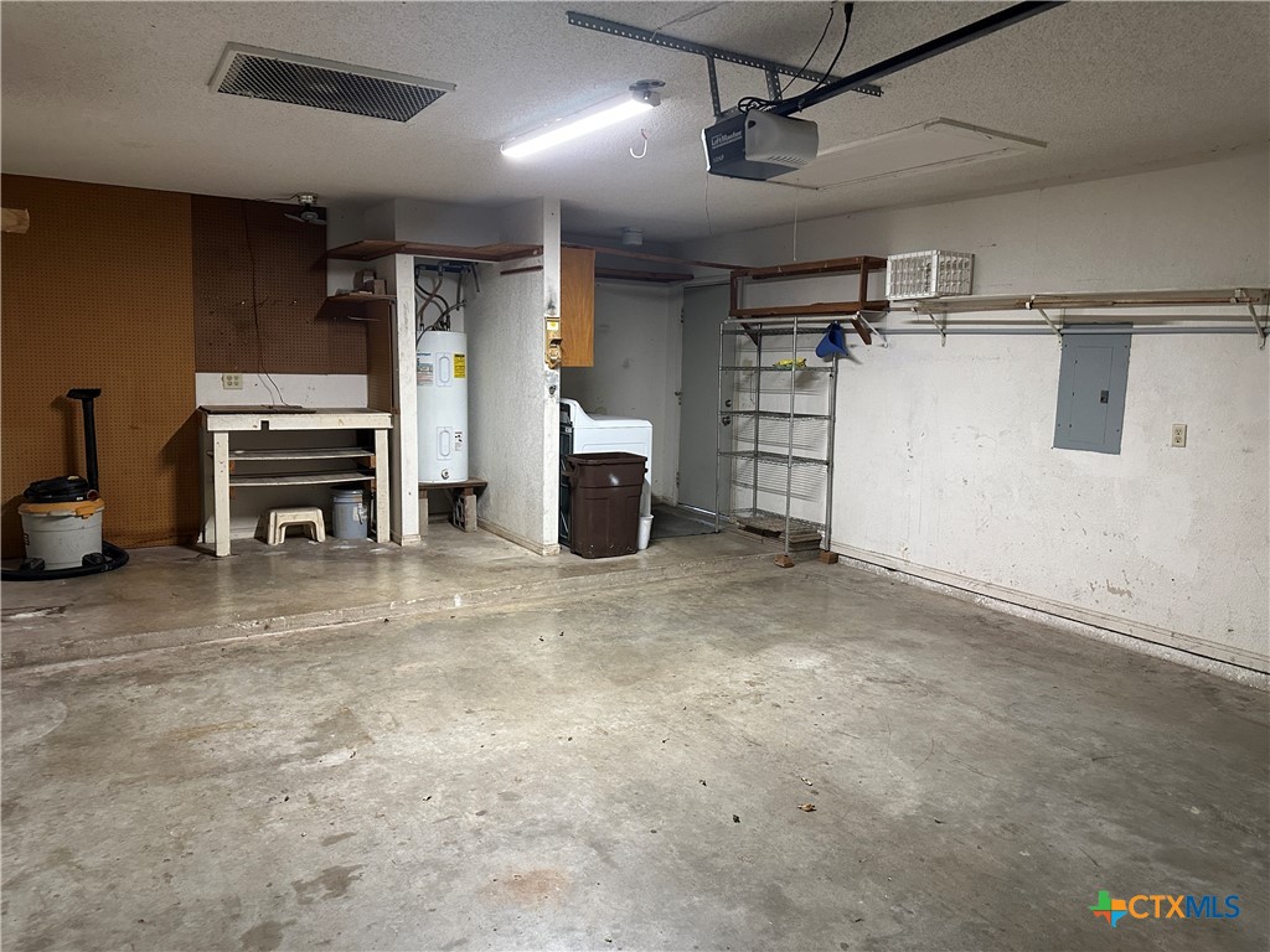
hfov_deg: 71.6
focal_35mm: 24
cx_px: 635
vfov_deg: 56.8
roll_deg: -1.7
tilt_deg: -7.2
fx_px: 881
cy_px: 476
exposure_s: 1/60
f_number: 1.78
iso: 400
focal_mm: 6.86
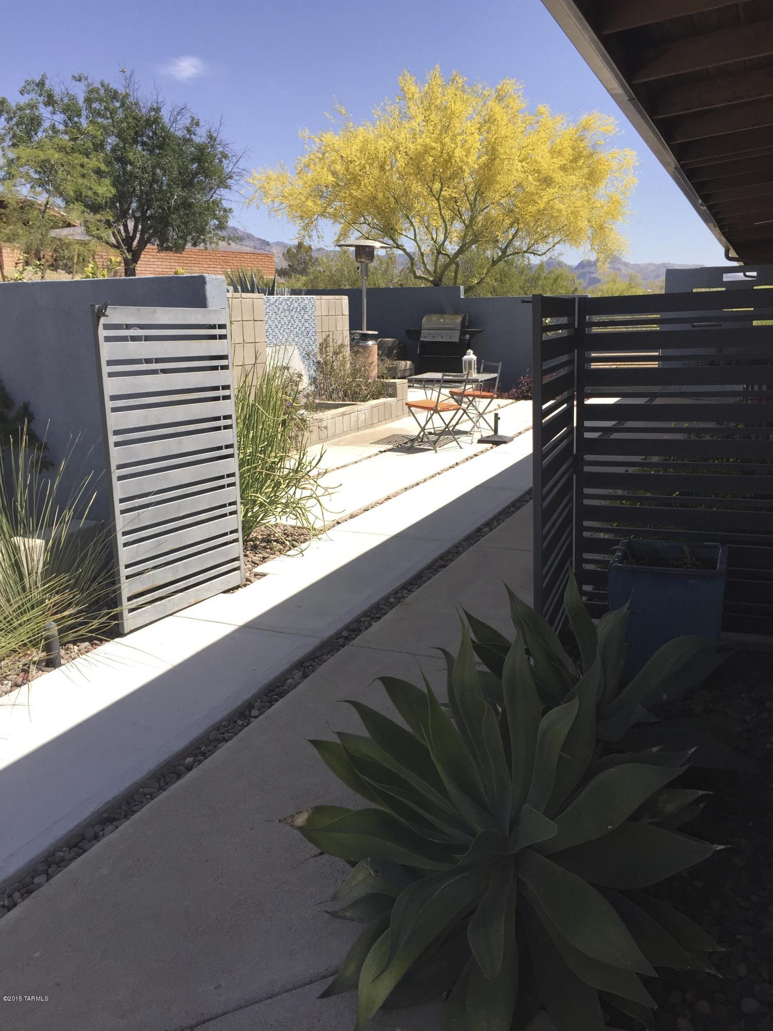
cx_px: 386
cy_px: 516
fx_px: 863
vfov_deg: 61.7
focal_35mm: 29
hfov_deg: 48.2
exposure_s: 1/2083
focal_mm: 4.15
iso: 50
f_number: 2.2
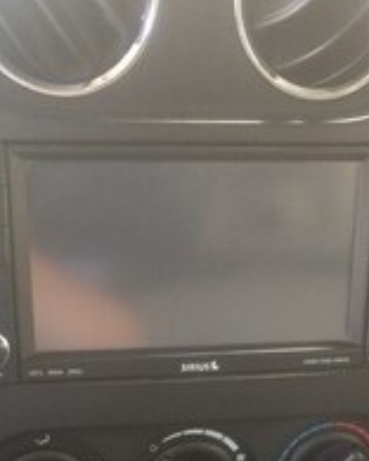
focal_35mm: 72
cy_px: 527
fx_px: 983
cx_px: 213
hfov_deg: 21.2
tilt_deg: -45.8
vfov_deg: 24.4
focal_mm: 4.15
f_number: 2.2
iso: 100
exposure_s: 1/33
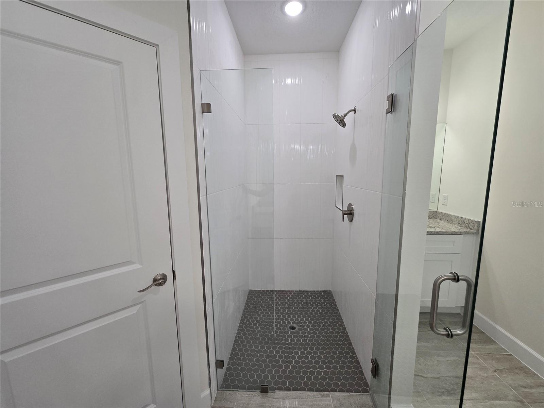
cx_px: 272
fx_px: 204
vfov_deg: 89.9
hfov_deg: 106.2
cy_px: 204
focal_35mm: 13
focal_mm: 1.7
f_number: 2.2
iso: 64
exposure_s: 1/60
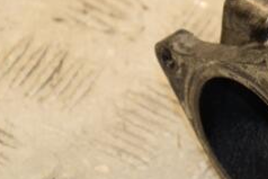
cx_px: 306
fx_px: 2110
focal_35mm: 283
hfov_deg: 7.2
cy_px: 104
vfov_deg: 4.9
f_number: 7.1
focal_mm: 75
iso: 800
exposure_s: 1/200
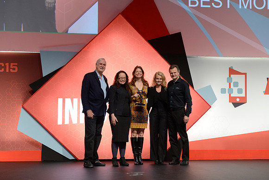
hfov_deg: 28.8
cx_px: 134
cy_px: 90
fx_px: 523
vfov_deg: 19.5
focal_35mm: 70
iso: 2500
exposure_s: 1/125
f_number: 8
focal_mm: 70
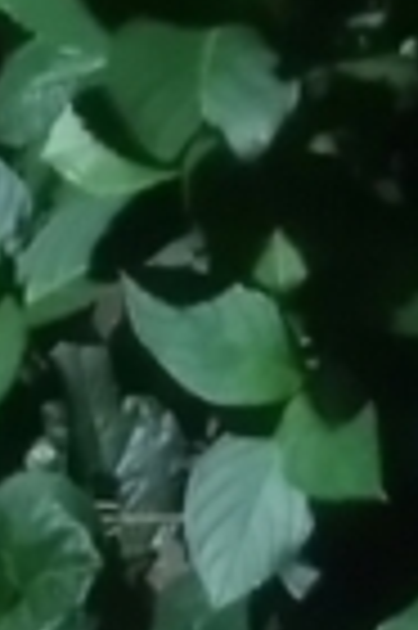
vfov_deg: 14.3
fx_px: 2287
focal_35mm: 131
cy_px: -405
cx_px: 373
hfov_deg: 10.4
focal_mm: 3
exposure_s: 1/12
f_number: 2
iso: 800
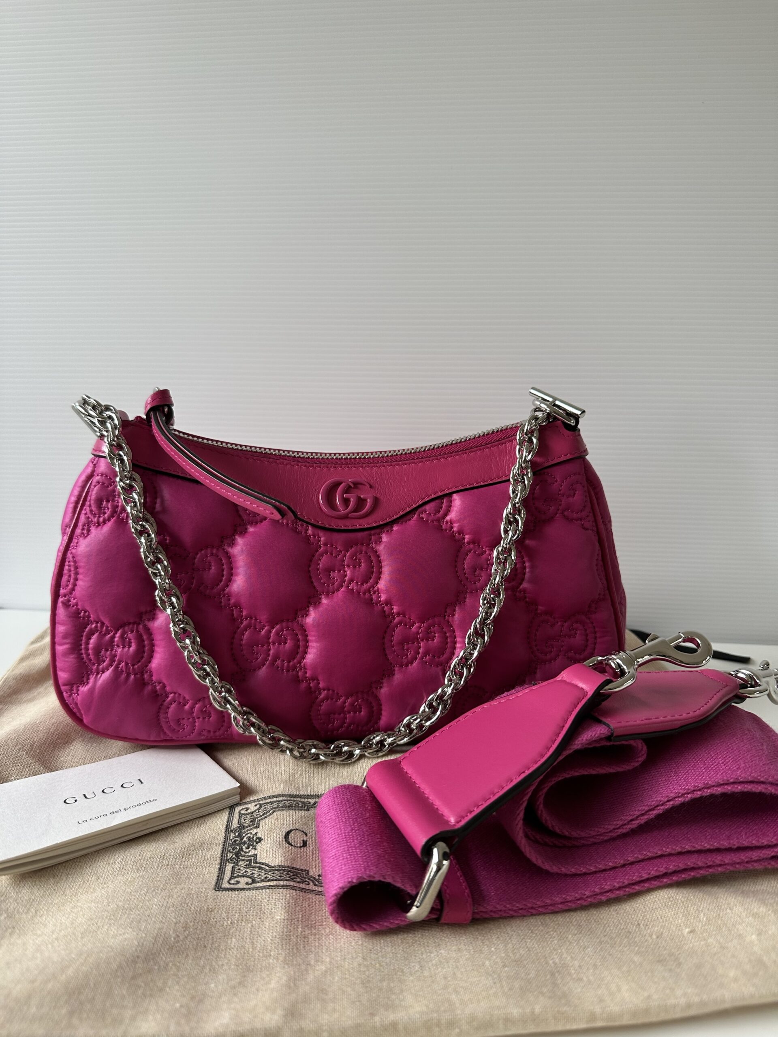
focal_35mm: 24
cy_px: 518
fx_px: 719
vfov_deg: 71.6
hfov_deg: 56.8
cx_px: 389
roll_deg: -1.0
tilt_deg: -14.0
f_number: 1.78
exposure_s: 1/121
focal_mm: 6.86
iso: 125
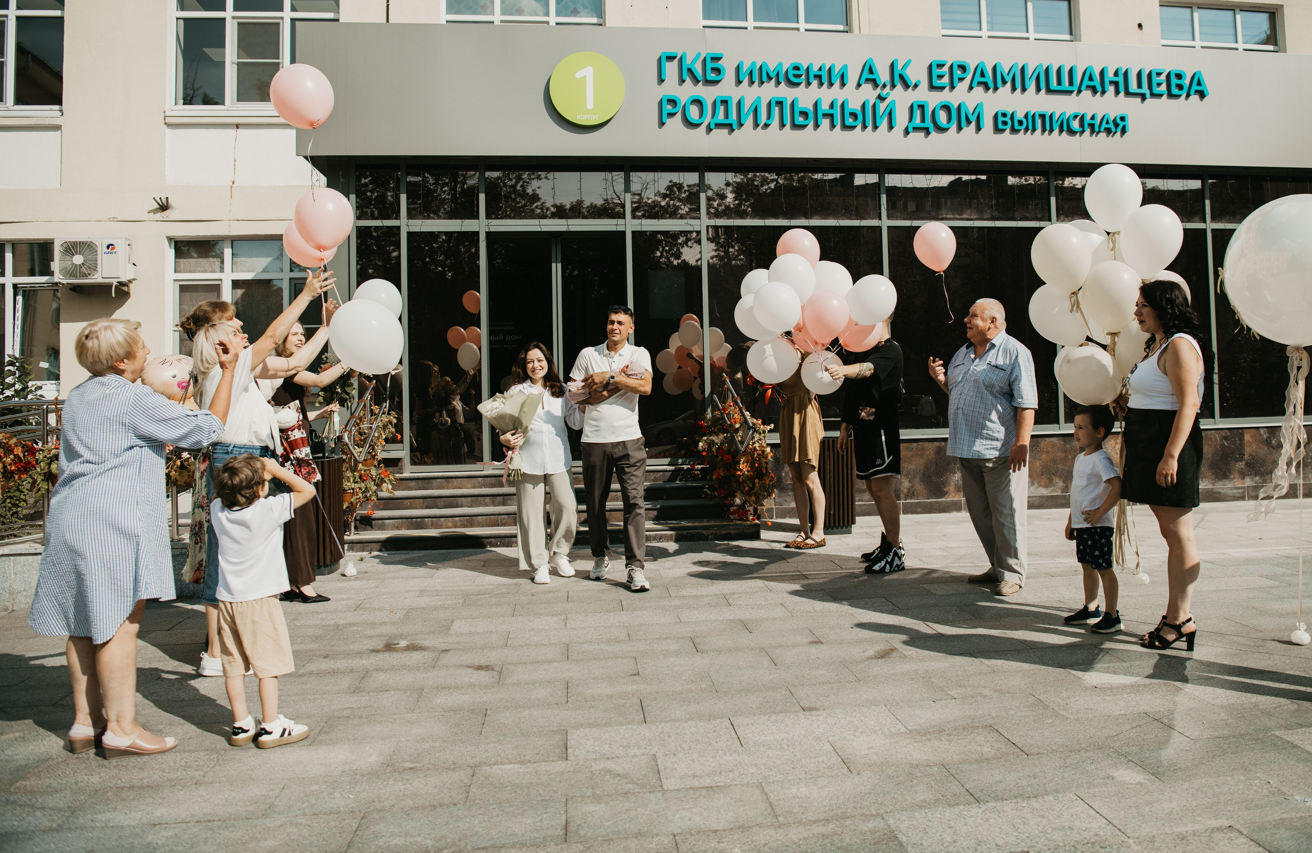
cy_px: 382
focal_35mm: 26
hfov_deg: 69.6
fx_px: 942
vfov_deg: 48.7
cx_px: 706
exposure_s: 1/2000
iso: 160
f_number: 4
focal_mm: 24
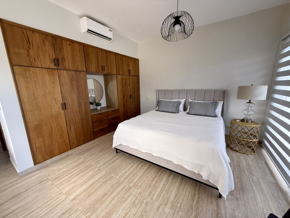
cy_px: 109
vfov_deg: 85.7
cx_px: 145
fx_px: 117
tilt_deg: -9.7
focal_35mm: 14
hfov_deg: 102.1
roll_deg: +1.2
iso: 80
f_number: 2.2
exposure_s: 1/99
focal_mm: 2.22
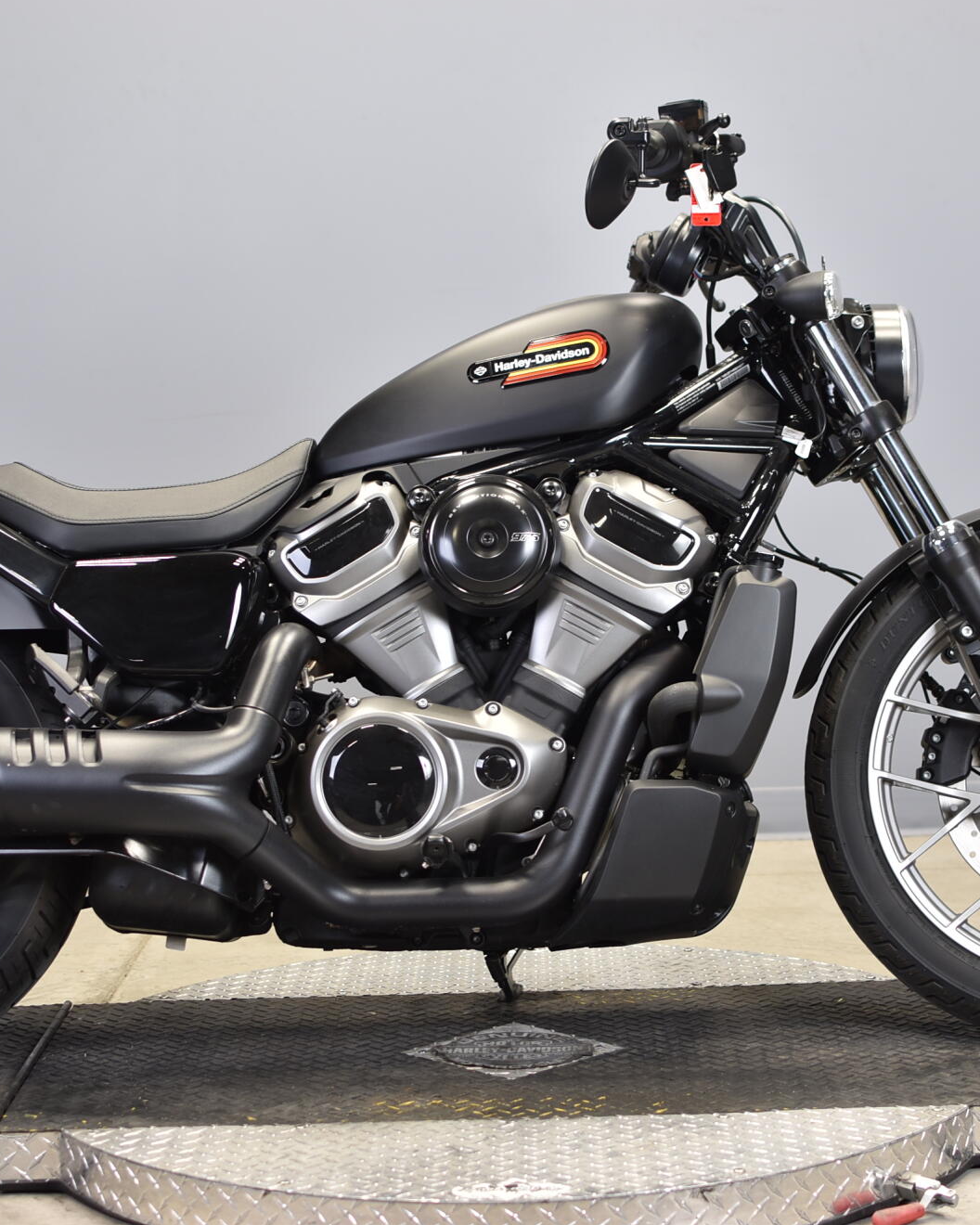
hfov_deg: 20.5
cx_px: 468
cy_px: 606
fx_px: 2709
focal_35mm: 75
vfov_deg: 25.5
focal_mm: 35
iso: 100
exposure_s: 1/40
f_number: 2.8
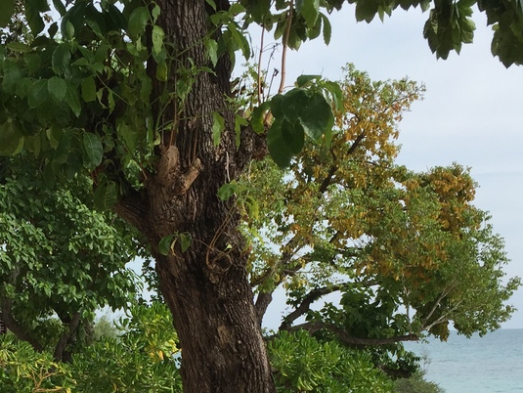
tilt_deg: -3.0
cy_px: 404
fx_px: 983
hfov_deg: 29.3
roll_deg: +0.3
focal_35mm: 65
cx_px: 127
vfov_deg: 21.7
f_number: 2.2
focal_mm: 4.15
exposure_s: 1/1582
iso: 32
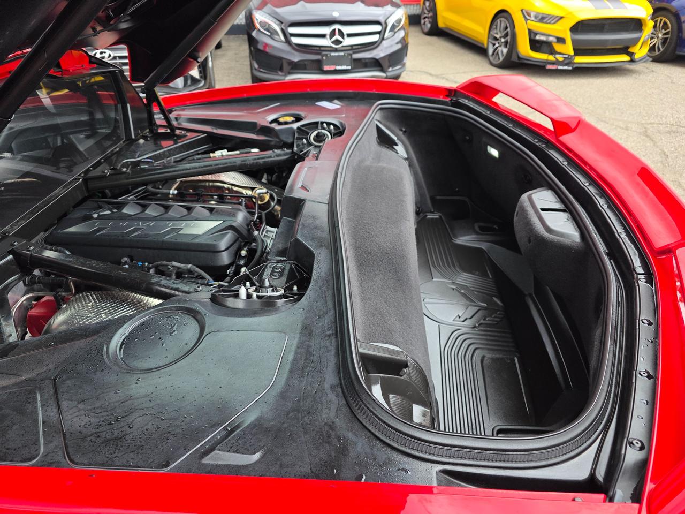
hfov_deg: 73.9
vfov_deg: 58.9
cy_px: 257
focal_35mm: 23
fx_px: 455
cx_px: 342
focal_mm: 6.3
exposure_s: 1/180
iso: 50
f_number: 1.7
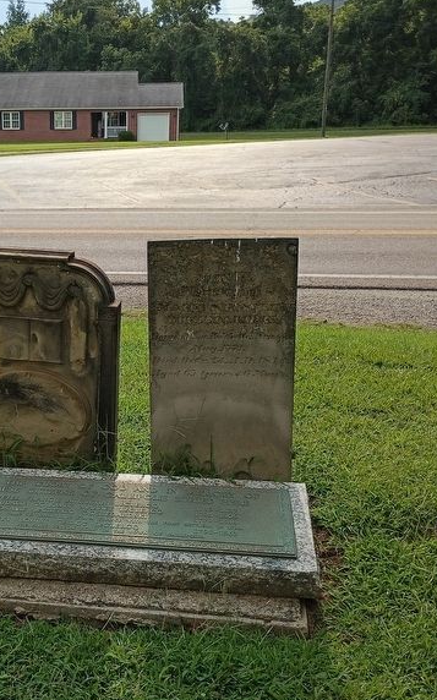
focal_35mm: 43
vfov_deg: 46.2
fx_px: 820
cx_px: 78
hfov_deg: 29.1
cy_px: 360
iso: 100
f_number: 1.8
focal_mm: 4.27
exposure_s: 1/758
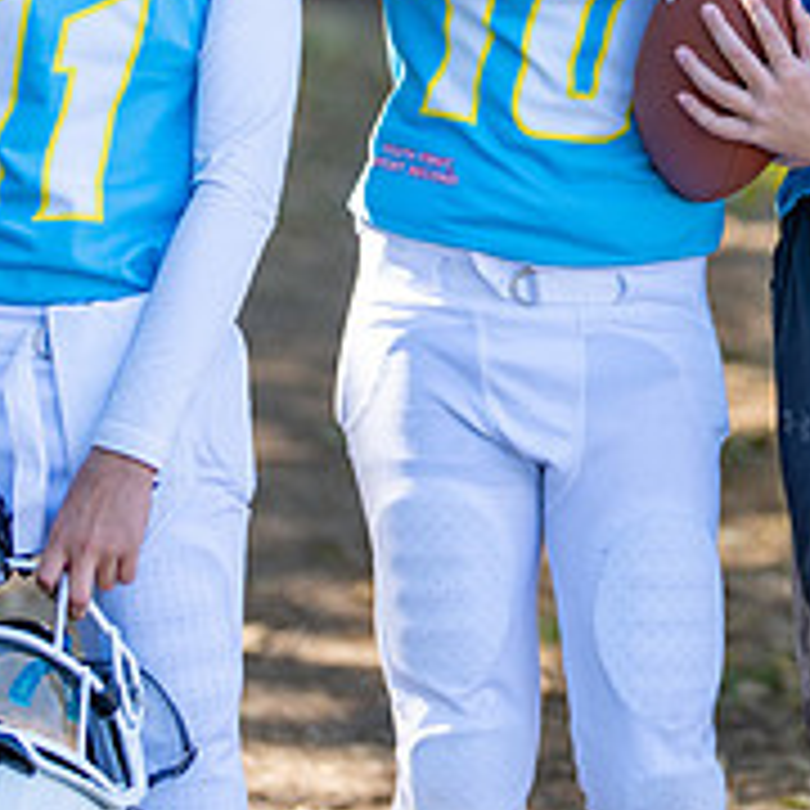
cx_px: 887
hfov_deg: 10.3
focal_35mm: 167
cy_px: -88
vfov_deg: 10.3
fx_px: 4421
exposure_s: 1/1250
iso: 100
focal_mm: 50
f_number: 1.2
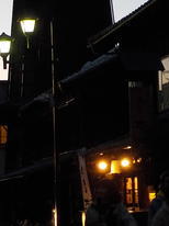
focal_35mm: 137
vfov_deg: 14.4
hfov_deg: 10.8
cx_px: 70
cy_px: 110
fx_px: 894
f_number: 4.2
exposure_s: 1/25
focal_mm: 6.4
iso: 400
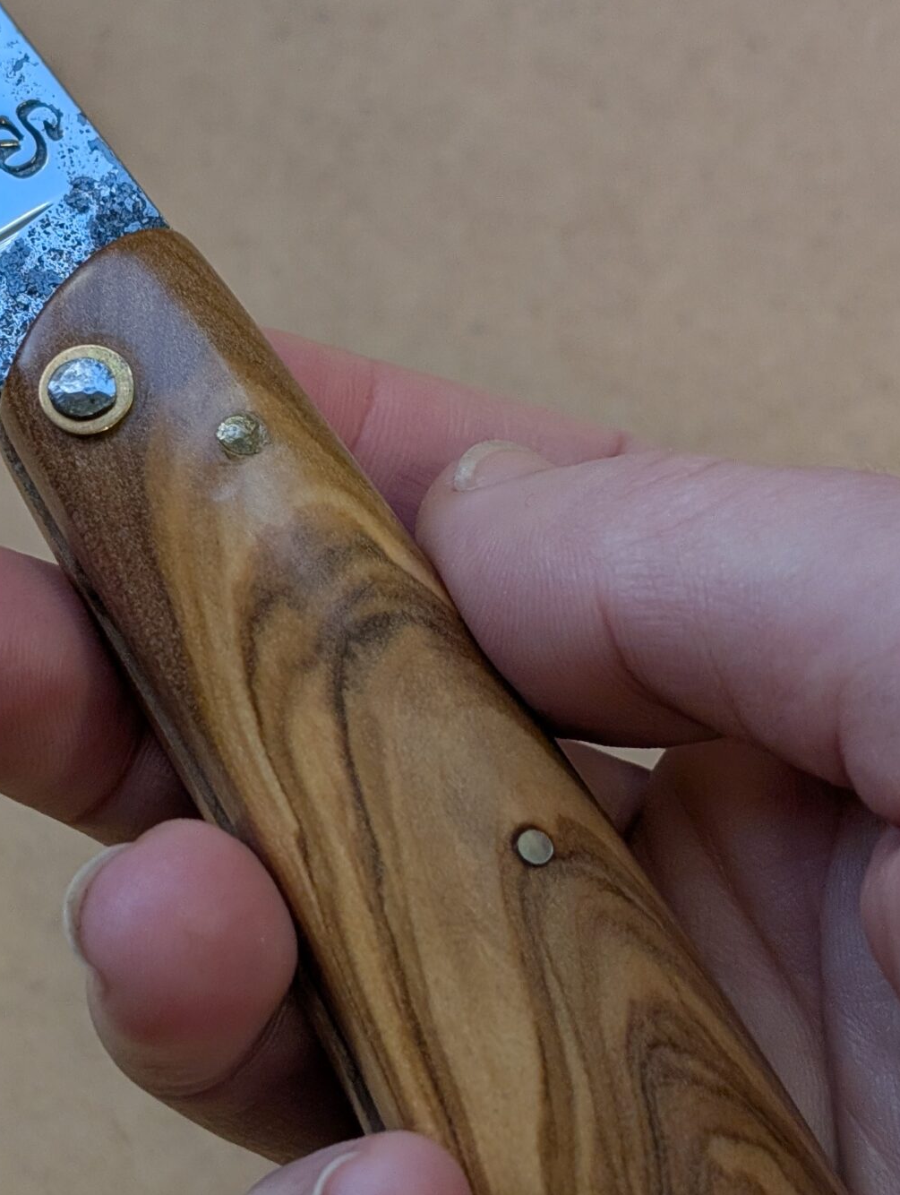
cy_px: 537
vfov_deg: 20.8
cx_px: 177
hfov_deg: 15.7
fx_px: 3249
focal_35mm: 94
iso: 64
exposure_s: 1/100
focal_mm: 6.9
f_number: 1.68
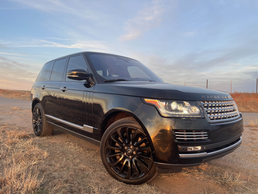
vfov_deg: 54.9
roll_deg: -2.0
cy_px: 97
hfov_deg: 69.4
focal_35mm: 25
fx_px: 186
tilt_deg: -1.4
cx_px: 129
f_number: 1.6
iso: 32
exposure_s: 1/122
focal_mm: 5.1
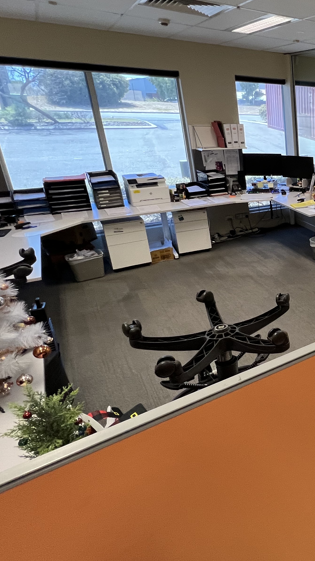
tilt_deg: -19.5
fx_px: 356
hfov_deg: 34.4
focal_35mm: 24
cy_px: 246
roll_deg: -1.7
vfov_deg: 76.0
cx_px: 406
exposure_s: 1/100
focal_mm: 1.57
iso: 160
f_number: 1.8
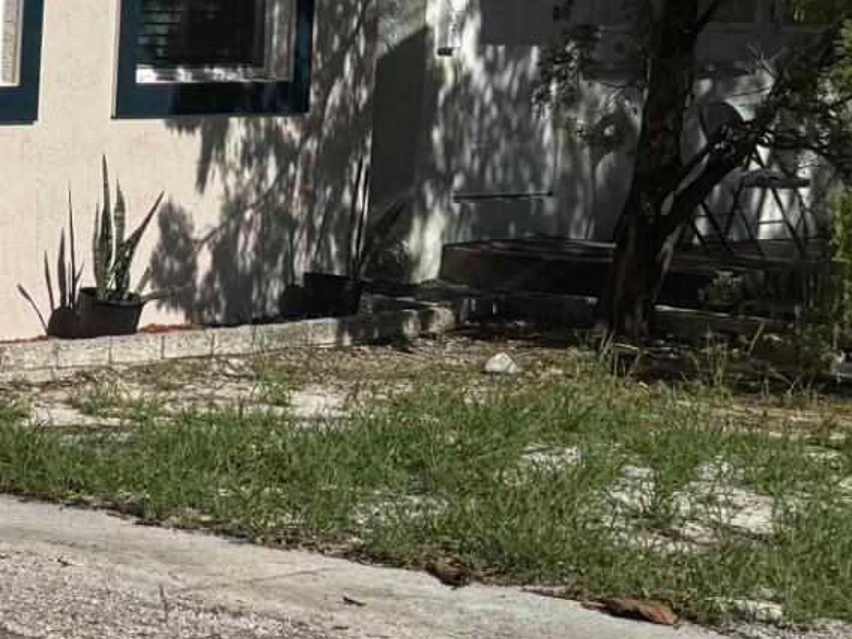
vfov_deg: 12.1
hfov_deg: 12.6
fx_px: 3002
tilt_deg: -3.0
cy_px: 239
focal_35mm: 122
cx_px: -1190
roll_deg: +1.2
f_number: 1.78
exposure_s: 1/7937
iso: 80
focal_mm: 6.76
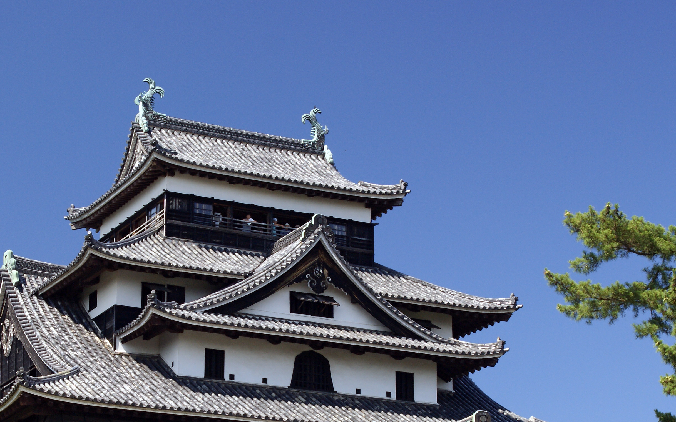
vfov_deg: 12.8
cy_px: 401
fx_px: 1860
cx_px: 254
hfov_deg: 20.6
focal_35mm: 101
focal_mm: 35
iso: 160
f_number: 8
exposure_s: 1/60
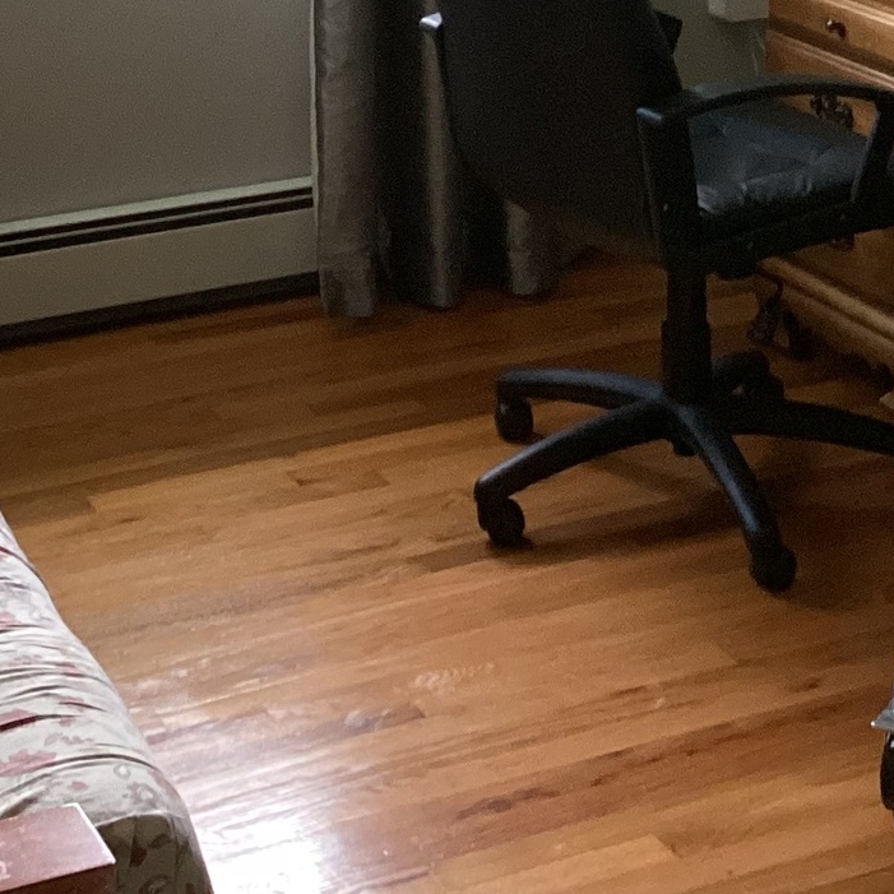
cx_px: 390
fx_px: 2630
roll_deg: +0.8
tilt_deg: -7.0
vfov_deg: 18.1
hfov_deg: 19.3
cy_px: -249
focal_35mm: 90
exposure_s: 1/60
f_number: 2.4
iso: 250
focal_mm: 3.3
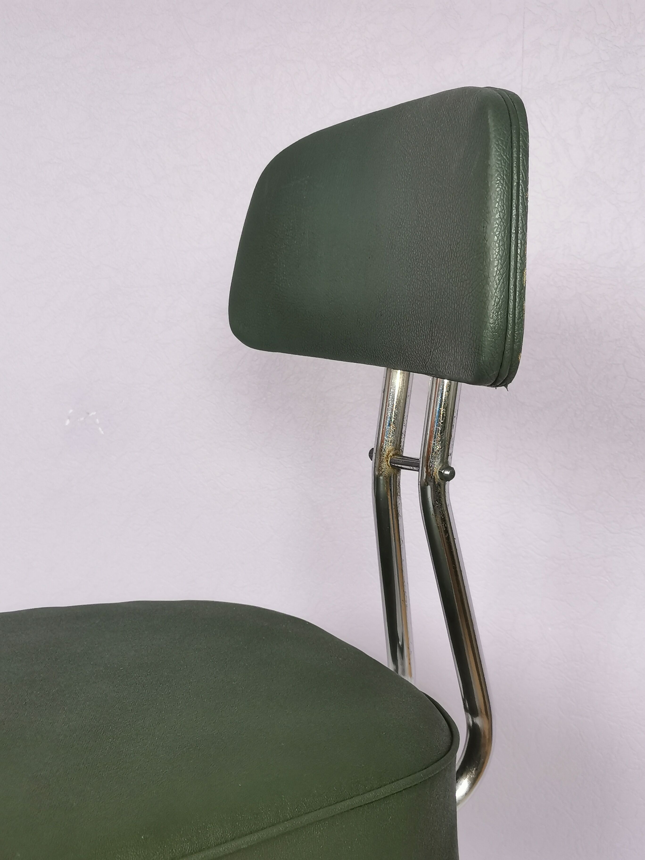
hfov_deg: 38.7
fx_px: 919
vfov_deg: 50.1
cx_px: 322
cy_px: 430
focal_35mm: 37
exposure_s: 1/50
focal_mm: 5.58
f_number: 1.8
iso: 160
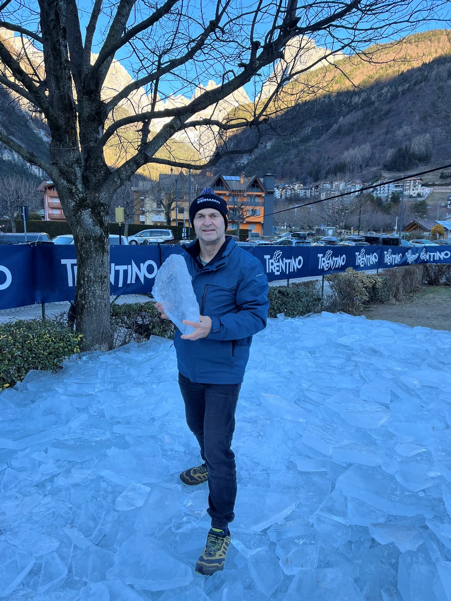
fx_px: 452
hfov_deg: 53.1
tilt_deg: -8.7
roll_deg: -0.7
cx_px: 226
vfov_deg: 67.3
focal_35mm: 26
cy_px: 300
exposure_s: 1/378
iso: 50
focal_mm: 5.1
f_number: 1.6
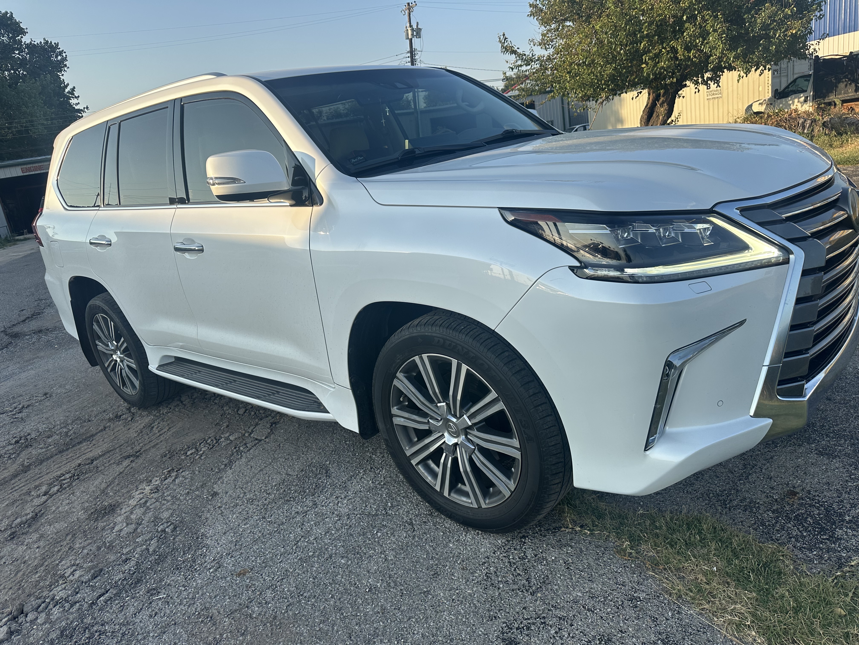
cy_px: 322
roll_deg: +9.0
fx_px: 596
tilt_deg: -15.7
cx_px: 430
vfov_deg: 56.8
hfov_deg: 71.6
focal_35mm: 24
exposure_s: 1/1587
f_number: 1.78
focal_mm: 6.86
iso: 80
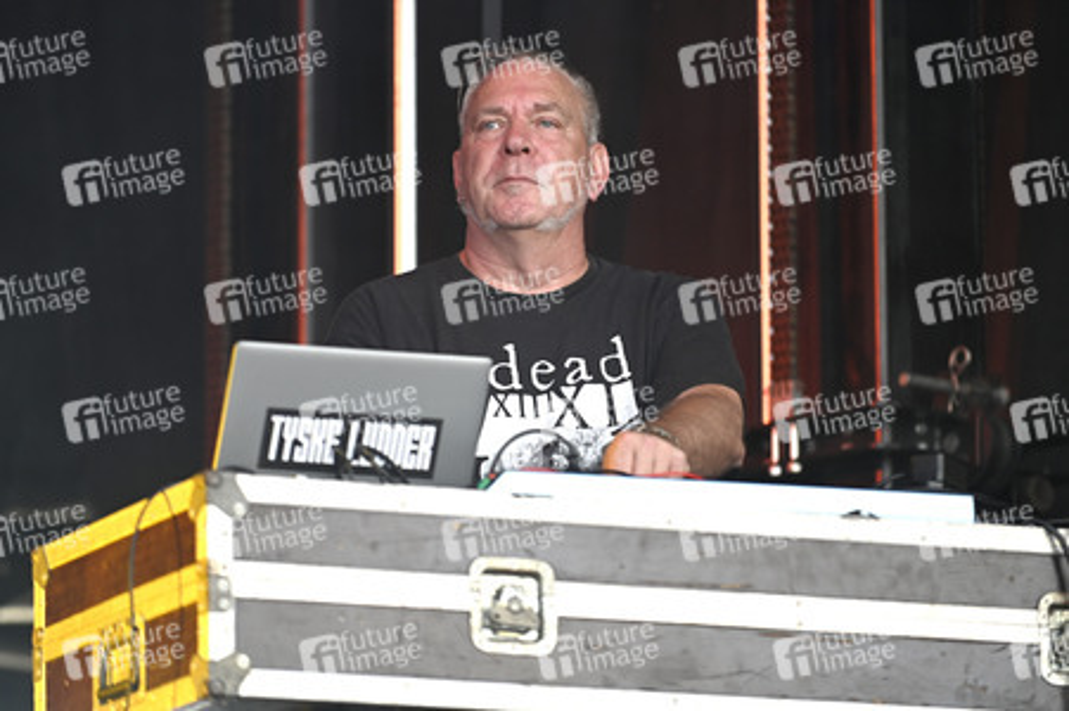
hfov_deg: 10.3
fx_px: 5934
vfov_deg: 6.9
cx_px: 534
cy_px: 356
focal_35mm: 200
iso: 320
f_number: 2.8
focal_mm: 200
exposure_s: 1/400
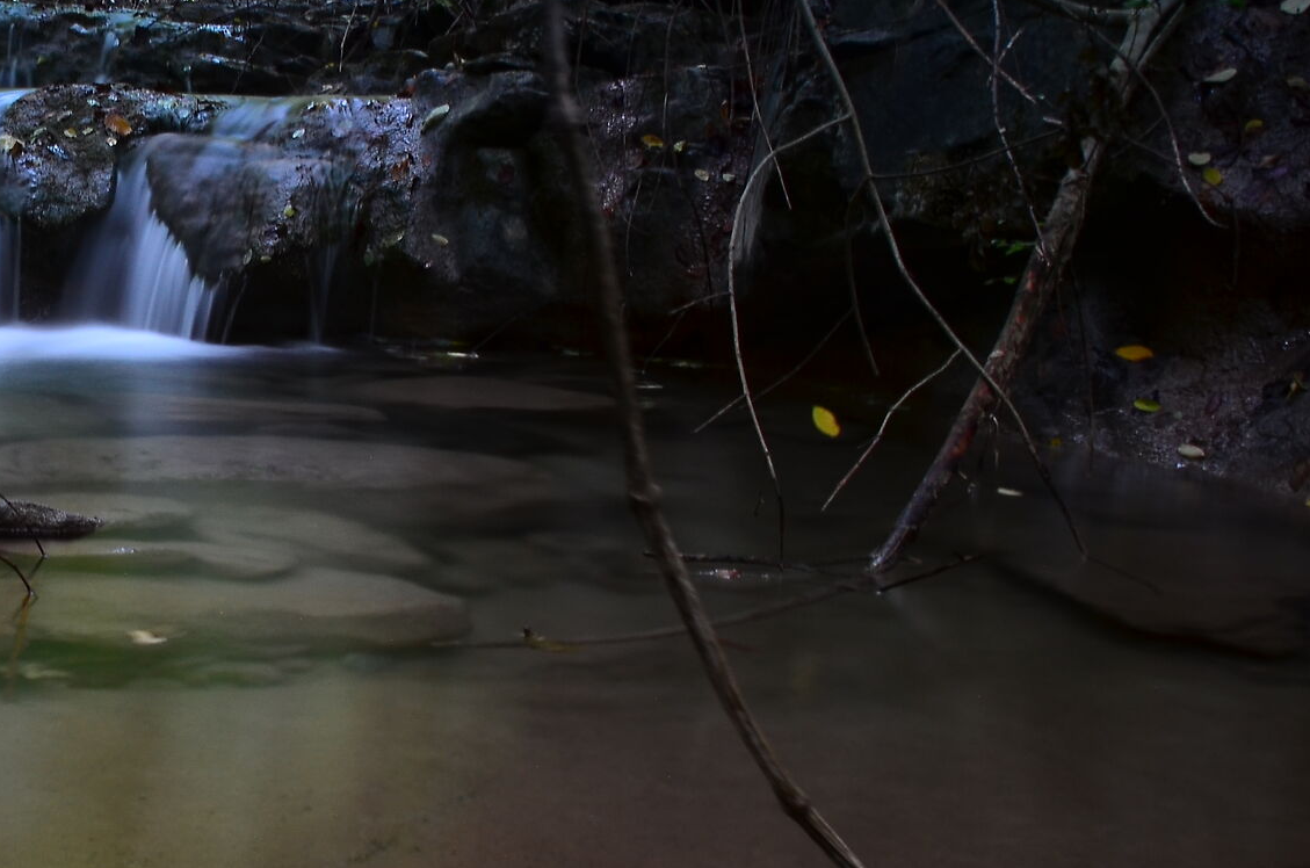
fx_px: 1852
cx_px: 13
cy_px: 410
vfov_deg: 26.4
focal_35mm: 51
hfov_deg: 35.4
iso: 100
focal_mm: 16
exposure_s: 15.8
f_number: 9
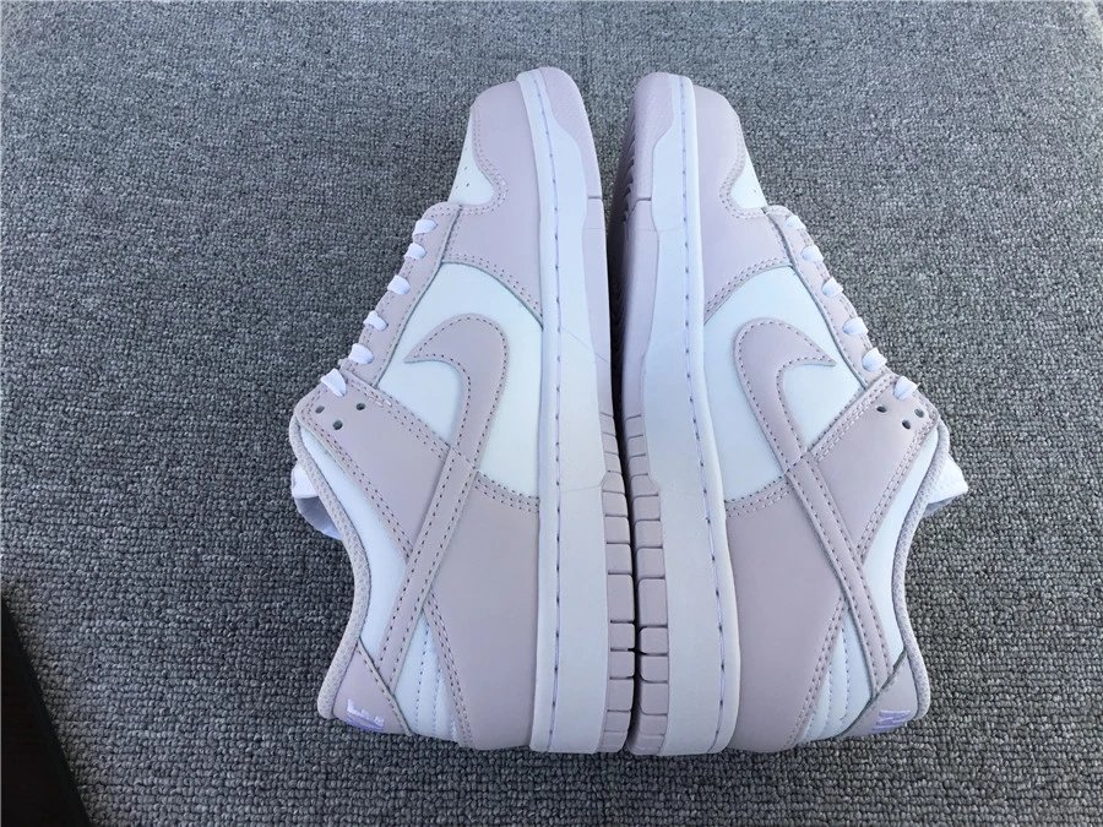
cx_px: 552
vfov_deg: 45.4
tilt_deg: -59.6
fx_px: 988
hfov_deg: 58.4
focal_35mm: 31
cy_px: 414
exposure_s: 1/429
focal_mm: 3.3
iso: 25
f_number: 2.4
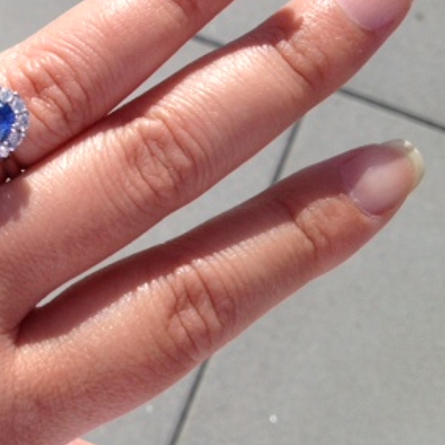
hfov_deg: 23.8
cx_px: 20
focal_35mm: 70
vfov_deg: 24.2
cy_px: 82
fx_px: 1018
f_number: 2.4
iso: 64
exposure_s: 1/2907
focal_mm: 4.28
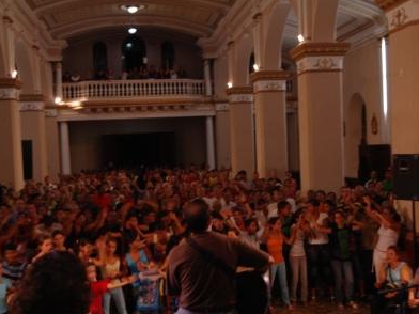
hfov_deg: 42.1
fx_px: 545
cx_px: 208
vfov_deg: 32.2
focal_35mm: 45
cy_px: 157
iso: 400
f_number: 5.6
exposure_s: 1/13
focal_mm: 27
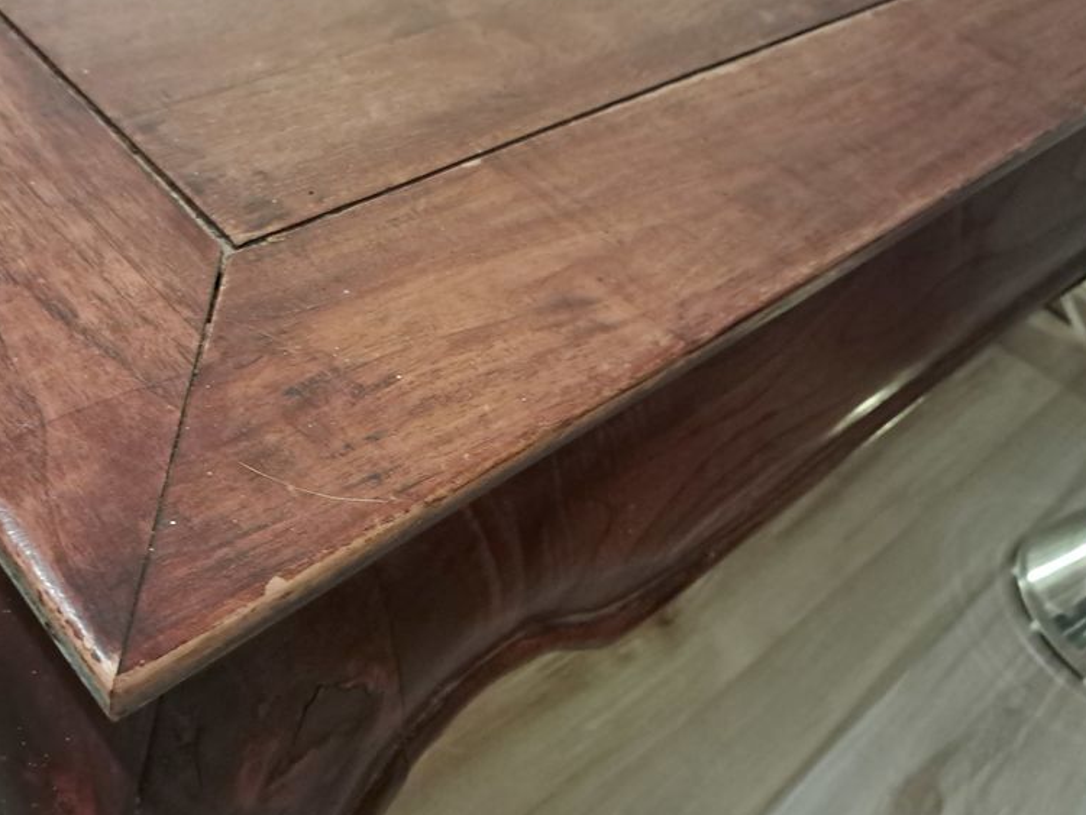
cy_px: 414
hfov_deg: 50.7
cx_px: 394
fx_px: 1130
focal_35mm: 36
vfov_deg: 39.7
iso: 1000
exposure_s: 1/20
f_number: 1.8
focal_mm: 4
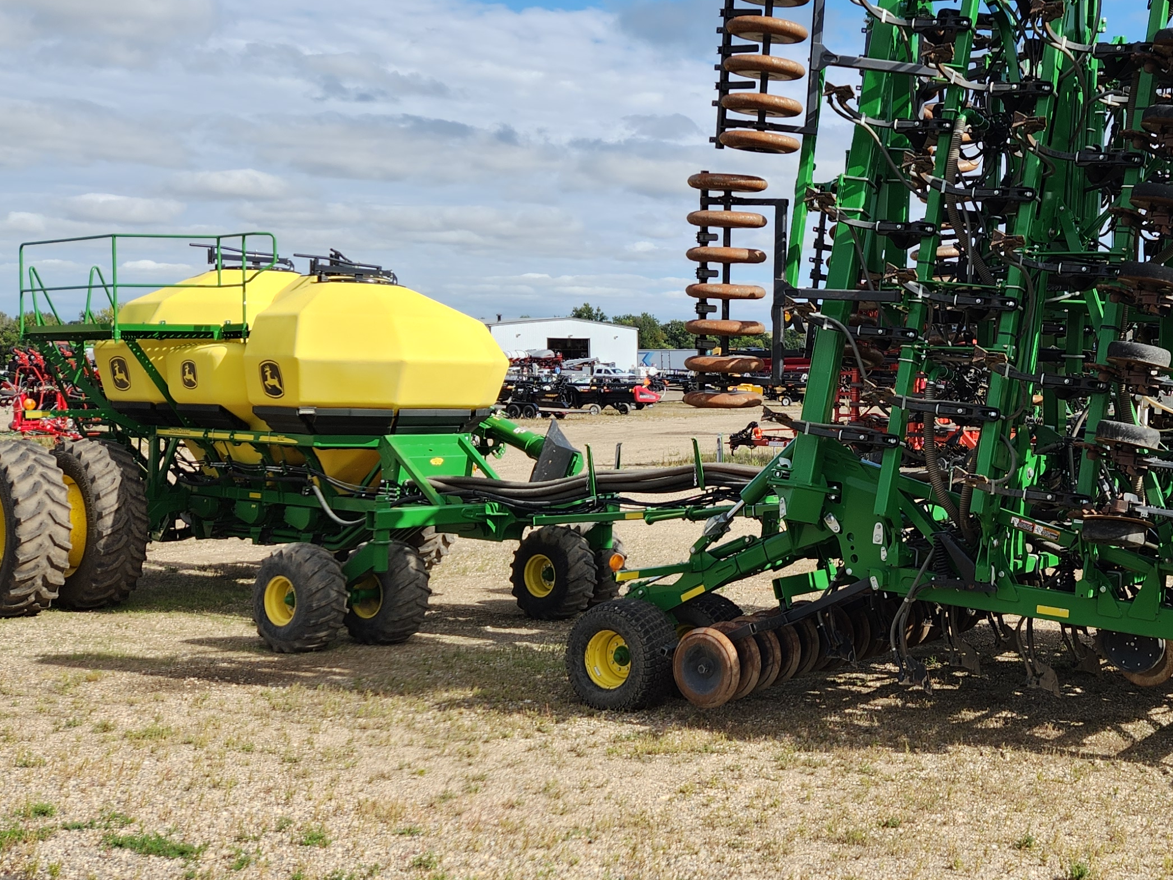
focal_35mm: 44
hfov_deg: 41.0
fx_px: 1491
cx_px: 951
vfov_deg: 32.9
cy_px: 412
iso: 20
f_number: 1.8
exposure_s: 1/1433
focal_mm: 5.4
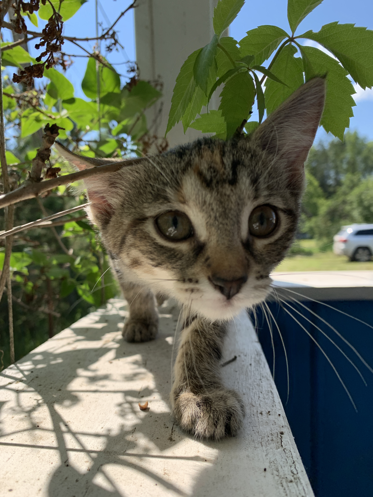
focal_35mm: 26
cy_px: 248
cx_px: 186
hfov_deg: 53.1
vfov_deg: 67.3
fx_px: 374
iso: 25
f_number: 1.8
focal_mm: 4.25
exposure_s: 1/1220
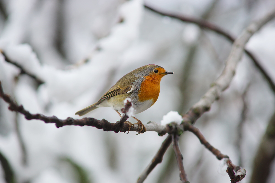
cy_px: 92
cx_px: 138
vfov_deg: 6.5
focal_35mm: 210
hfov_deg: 9.8
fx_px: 1604
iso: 400
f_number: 5.6
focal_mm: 210
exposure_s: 1/640
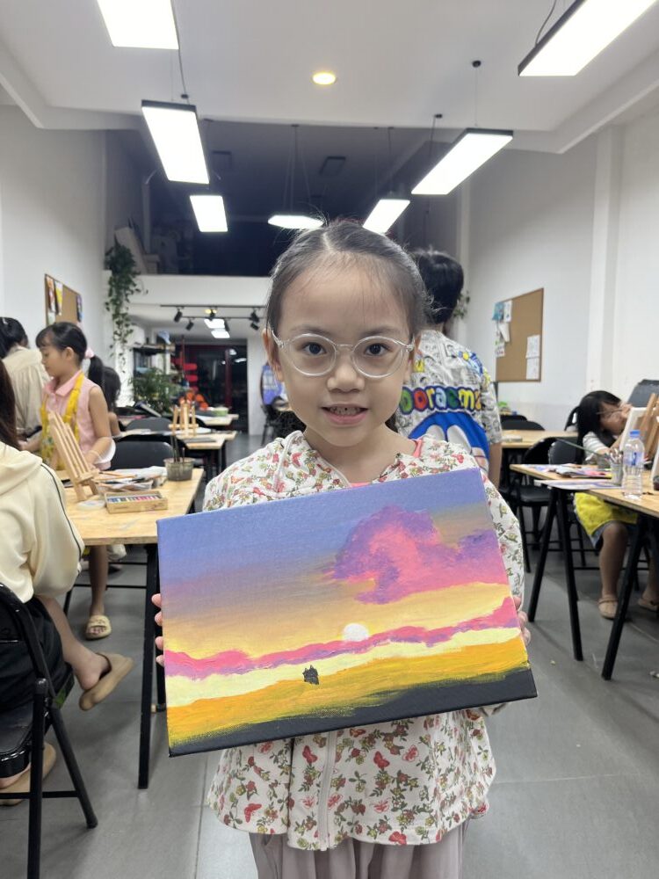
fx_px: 660
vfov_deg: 67.3
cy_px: 440
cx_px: 330
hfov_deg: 53.1
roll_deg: +1.3
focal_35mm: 26
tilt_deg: -4.3
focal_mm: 5.1
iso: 64
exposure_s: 1/100
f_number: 1.6
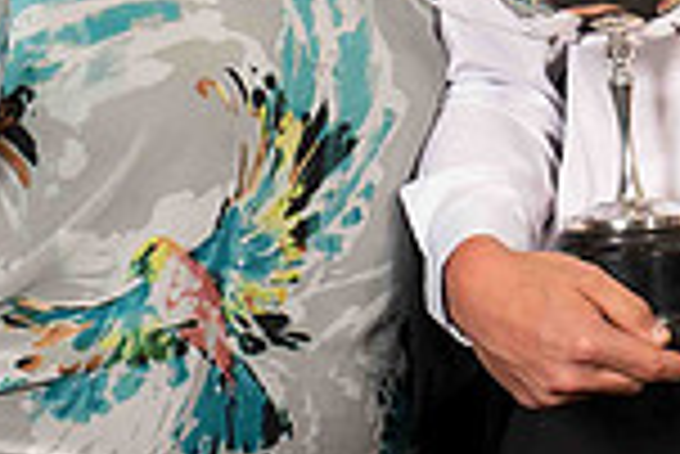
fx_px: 5596
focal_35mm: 296
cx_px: 704
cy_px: -223
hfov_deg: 6.9
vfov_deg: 4.6
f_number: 5.6
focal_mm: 60
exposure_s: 1/250
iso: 200
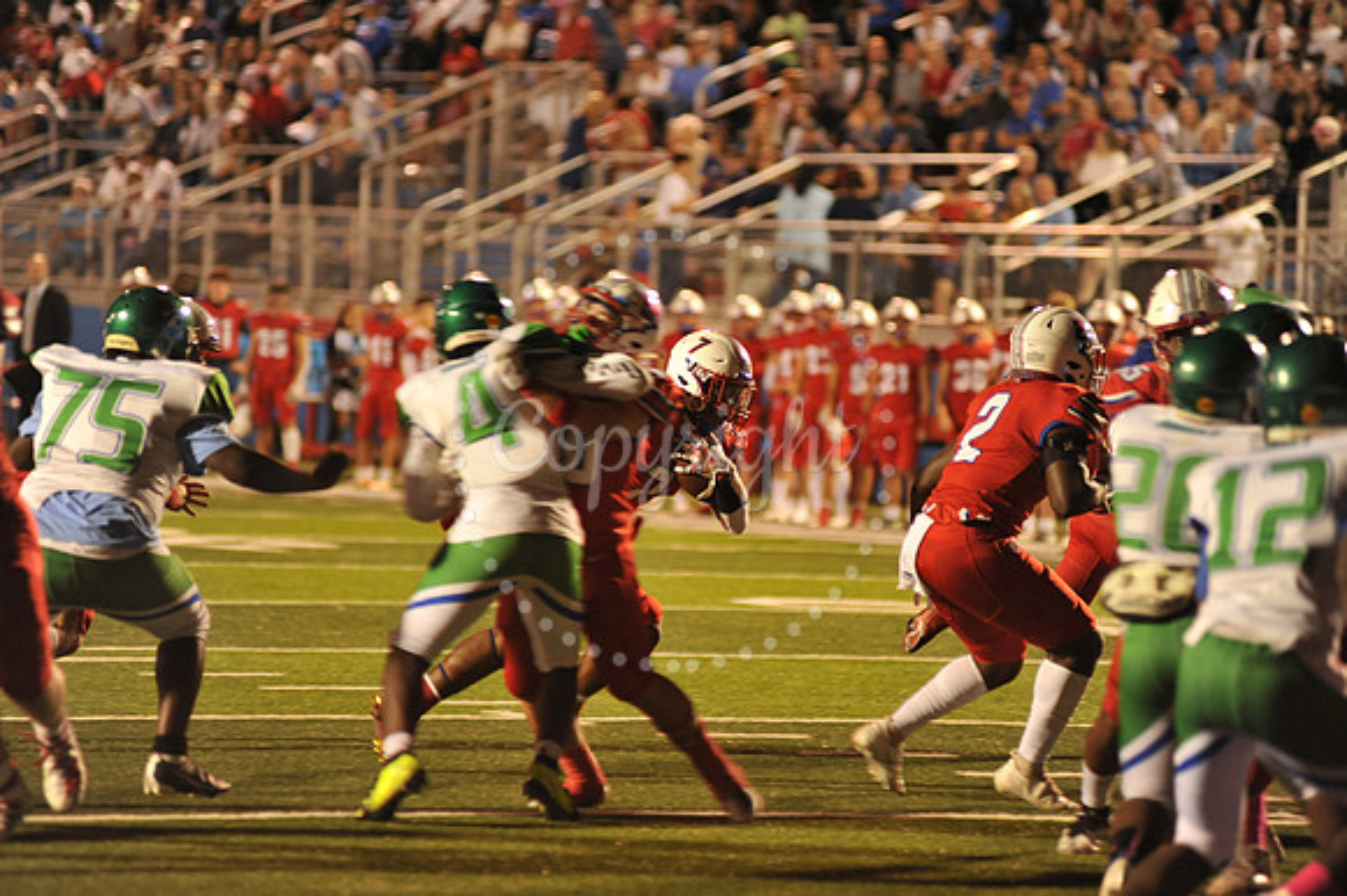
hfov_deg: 10.3
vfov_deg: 6.9
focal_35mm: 200
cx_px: 674
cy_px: 448
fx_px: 7479
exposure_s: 1/200
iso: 2000
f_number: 2.8
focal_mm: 200
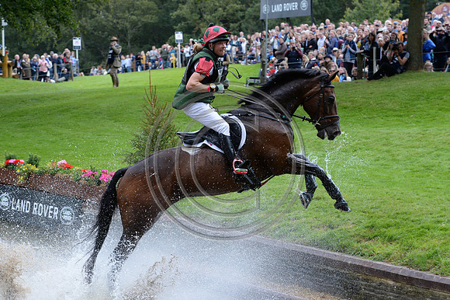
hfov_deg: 17.1
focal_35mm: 120
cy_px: 150
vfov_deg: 11.4
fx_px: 1499
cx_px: 225
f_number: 7.1
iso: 2000
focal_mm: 120
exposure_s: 1/1000
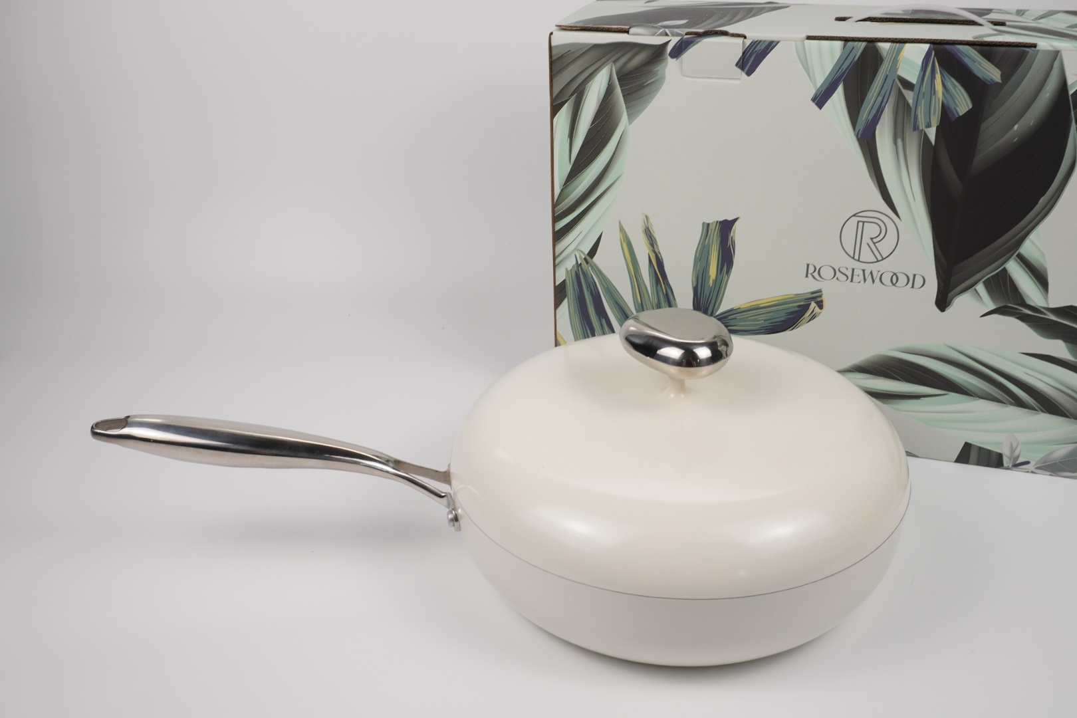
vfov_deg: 38.4
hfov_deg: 55.1
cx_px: 538
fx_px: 1032
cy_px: 359
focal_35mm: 34
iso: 250
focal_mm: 23
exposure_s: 1/40
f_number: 13
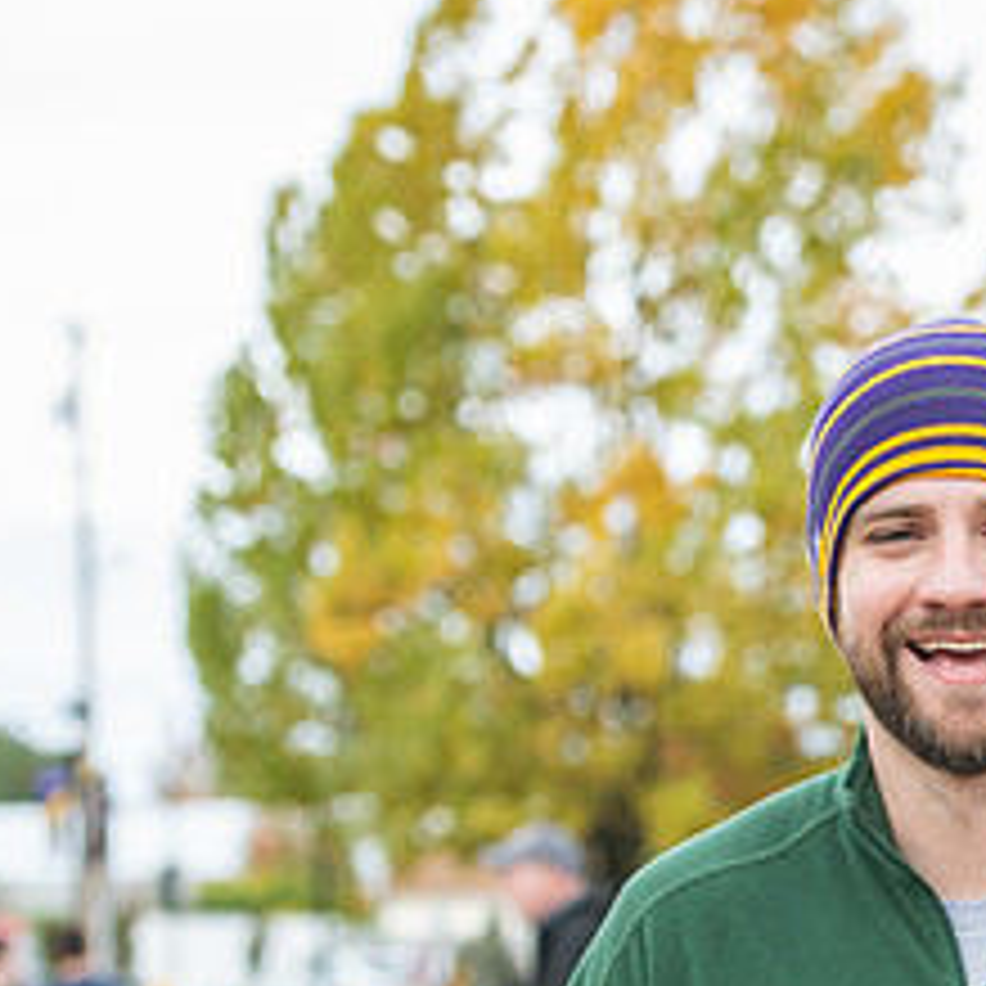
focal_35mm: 180
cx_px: 991
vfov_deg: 9.7
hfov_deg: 9.6
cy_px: 727
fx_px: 5801
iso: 250
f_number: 4.5
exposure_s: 1/400
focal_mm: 80
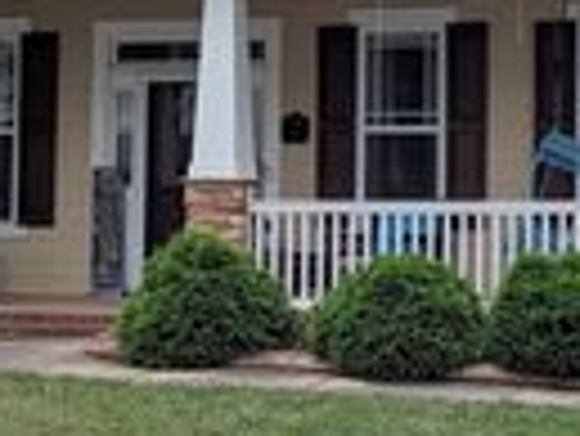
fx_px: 1560
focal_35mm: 93
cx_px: 490
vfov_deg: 15.9
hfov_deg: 20.7
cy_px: 153
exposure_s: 1/1143
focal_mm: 6.81
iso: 24
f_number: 1.85
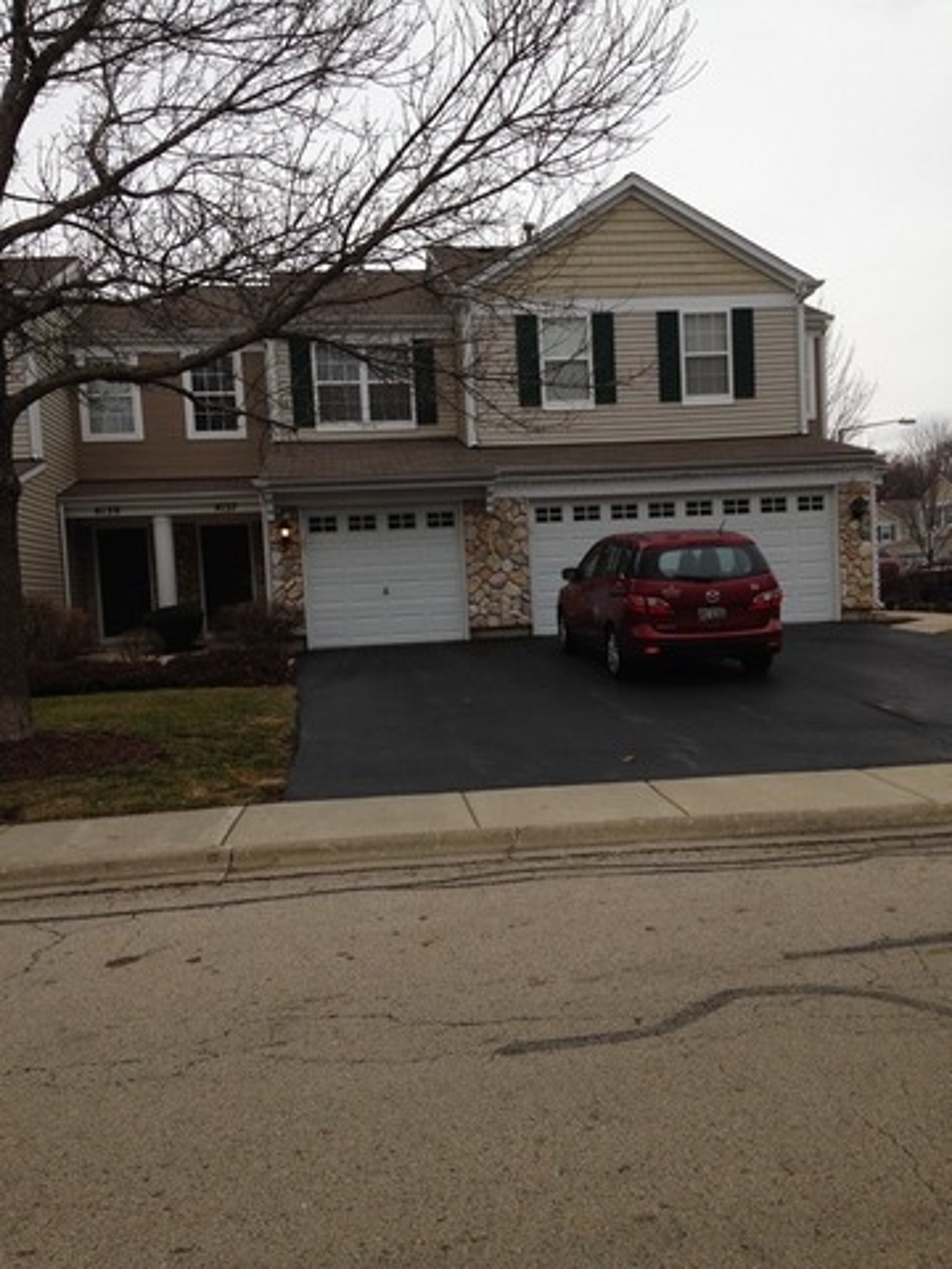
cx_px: 476
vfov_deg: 55.4
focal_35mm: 33
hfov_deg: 42.9
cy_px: 634
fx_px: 1210
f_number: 2.4
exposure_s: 1/249
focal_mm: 4.12
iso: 50
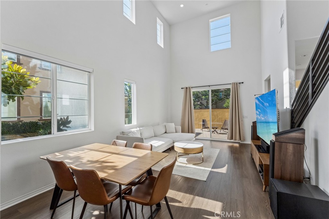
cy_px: 110
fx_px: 139
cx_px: 164
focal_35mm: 15
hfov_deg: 99.7
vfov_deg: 76.5
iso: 125
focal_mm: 15.2
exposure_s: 1/100
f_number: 8
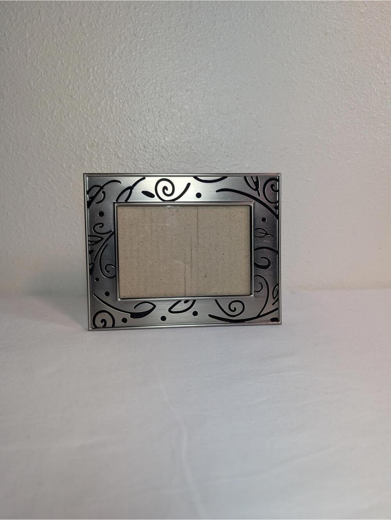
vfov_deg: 71.5
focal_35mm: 24
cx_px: 196
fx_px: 361
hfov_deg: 56.9
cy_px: 260
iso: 54
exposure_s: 1/633
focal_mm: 6.9
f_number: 1.68
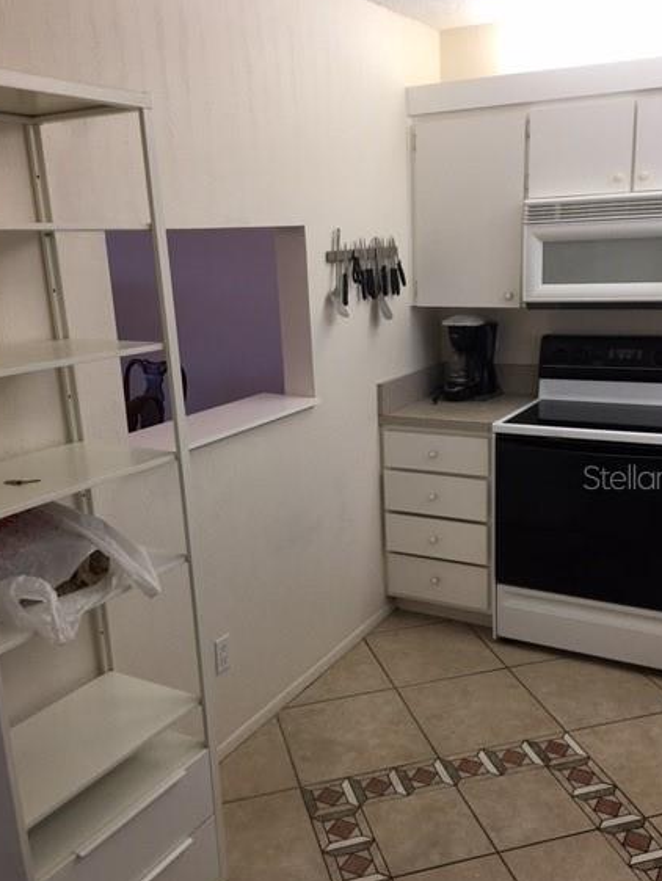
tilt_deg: -13.4
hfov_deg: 42.9
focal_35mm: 33
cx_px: 355
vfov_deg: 55.3
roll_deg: +0.8
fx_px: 841
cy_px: 477
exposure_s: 1/30
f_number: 2.2
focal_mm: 4.15
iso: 40
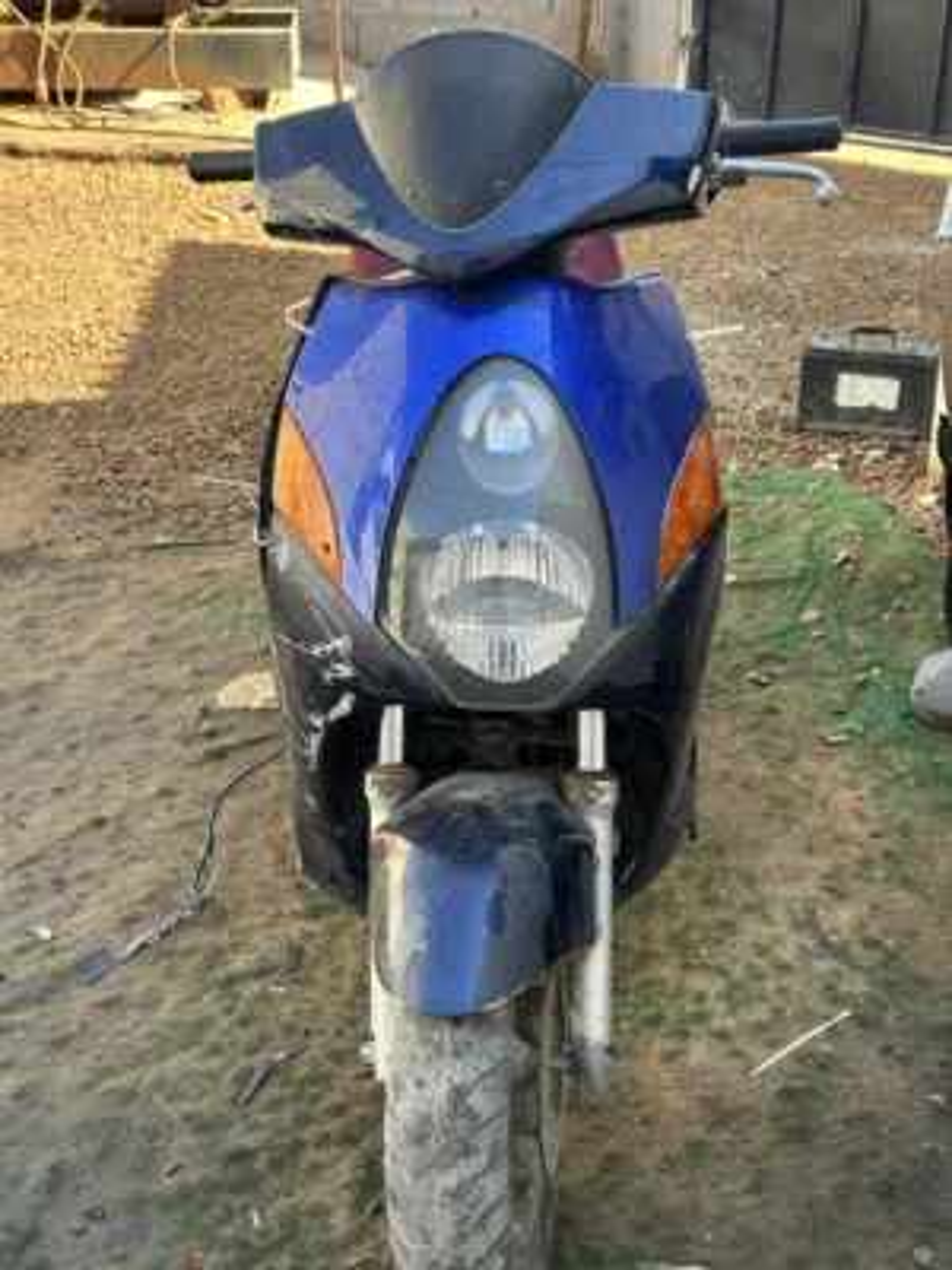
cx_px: 476
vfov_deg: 39.7
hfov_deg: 30.3
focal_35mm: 48
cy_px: 635
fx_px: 1760
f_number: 1.78
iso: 64
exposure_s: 1/258
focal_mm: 6.86
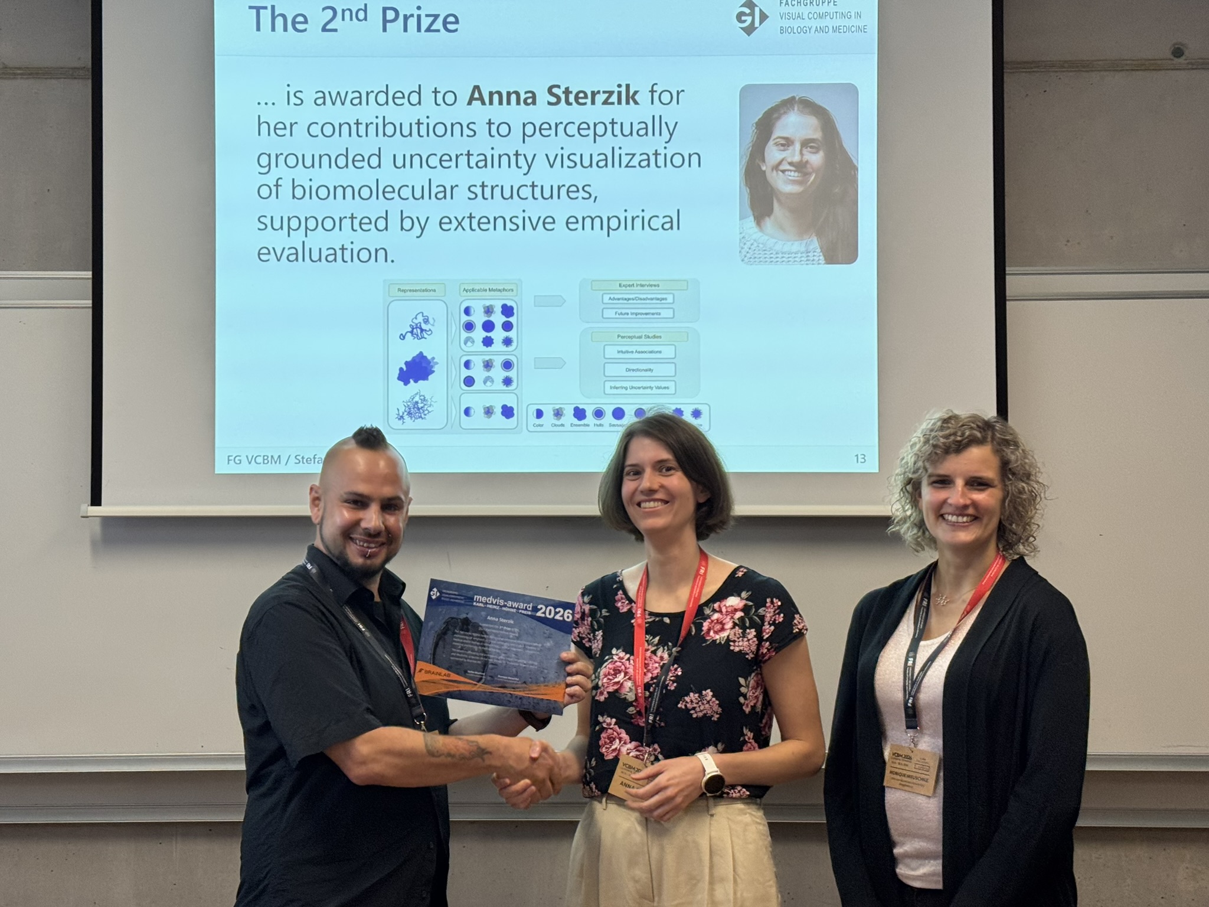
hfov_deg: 39.7
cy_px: 454
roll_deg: -0.2
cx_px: 604
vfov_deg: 30.3
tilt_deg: +2.5
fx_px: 1676
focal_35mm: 48
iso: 100
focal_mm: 6.76
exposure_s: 1/60
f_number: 1.78
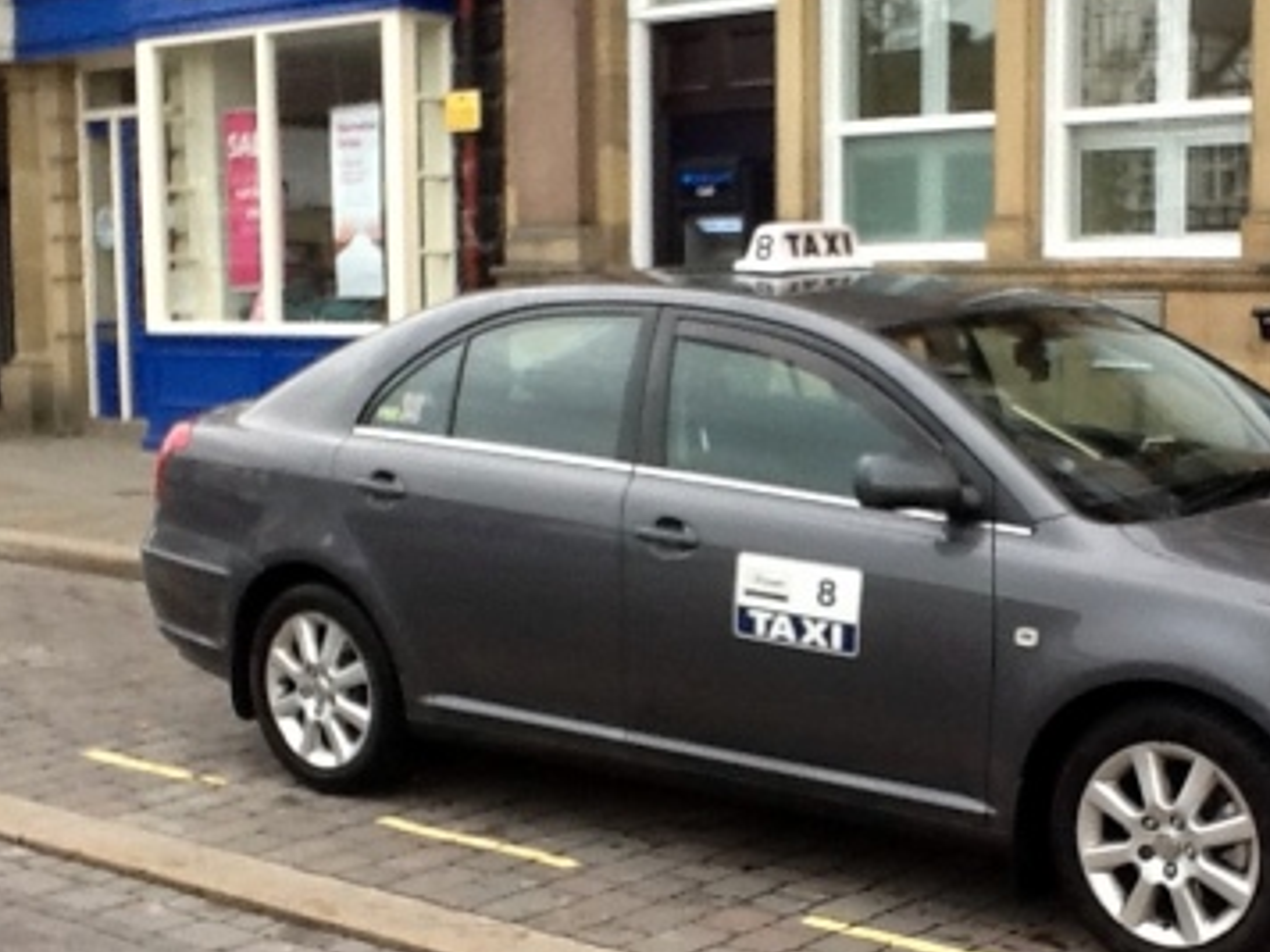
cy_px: 581
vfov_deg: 31.4
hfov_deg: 40.5
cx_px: 885
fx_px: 1688
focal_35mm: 46
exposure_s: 1/120
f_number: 2.4
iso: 100
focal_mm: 2.03
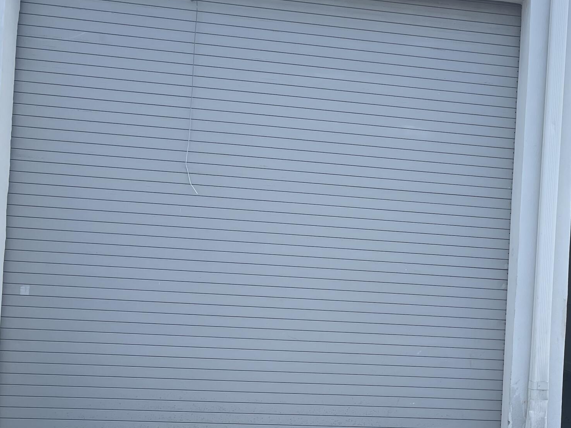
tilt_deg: +0.1
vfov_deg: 28.4
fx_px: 841
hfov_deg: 35.9
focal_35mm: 51
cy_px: 284
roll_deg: -3.6
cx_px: 476
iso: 32
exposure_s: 1/1212
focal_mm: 5.1
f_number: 1.6
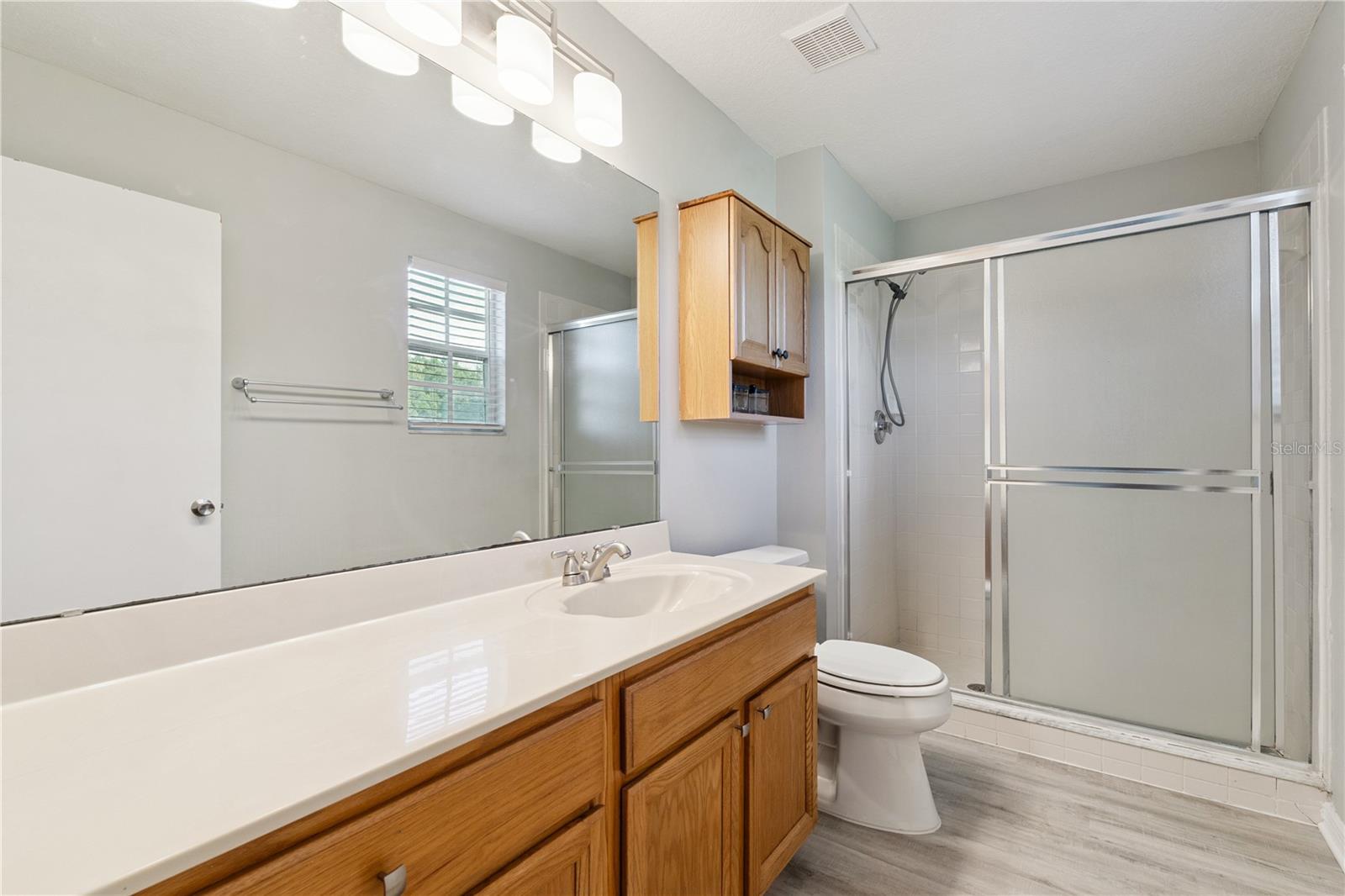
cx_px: 672
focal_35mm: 16
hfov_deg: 95.0
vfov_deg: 72.0
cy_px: 448
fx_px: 616
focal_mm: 16.5
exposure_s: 1/25
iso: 640
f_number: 10
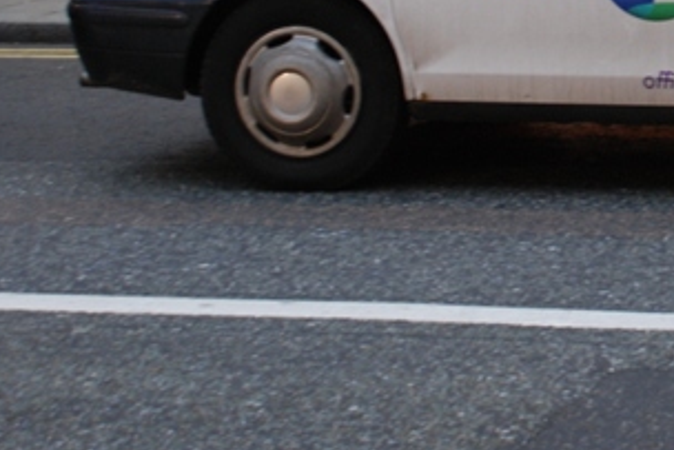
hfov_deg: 15.2
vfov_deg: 10.4
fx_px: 2442
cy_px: -64
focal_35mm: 130
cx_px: 803
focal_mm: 31
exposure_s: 1/10
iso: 400
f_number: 5
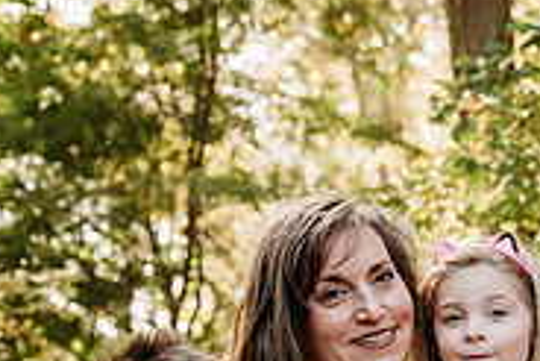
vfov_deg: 7.1
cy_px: 427
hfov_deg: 10.6
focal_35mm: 192
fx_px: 2882
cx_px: 569
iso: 400
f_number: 5
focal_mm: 61
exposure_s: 1/250
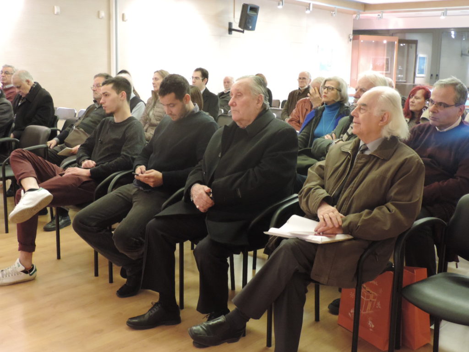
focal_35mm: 43
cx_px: 234
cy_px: 176
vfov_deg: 33.6
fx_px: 583
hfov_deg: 43.9
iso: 800
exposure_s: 1/8
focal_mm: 7.6
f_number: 3.4
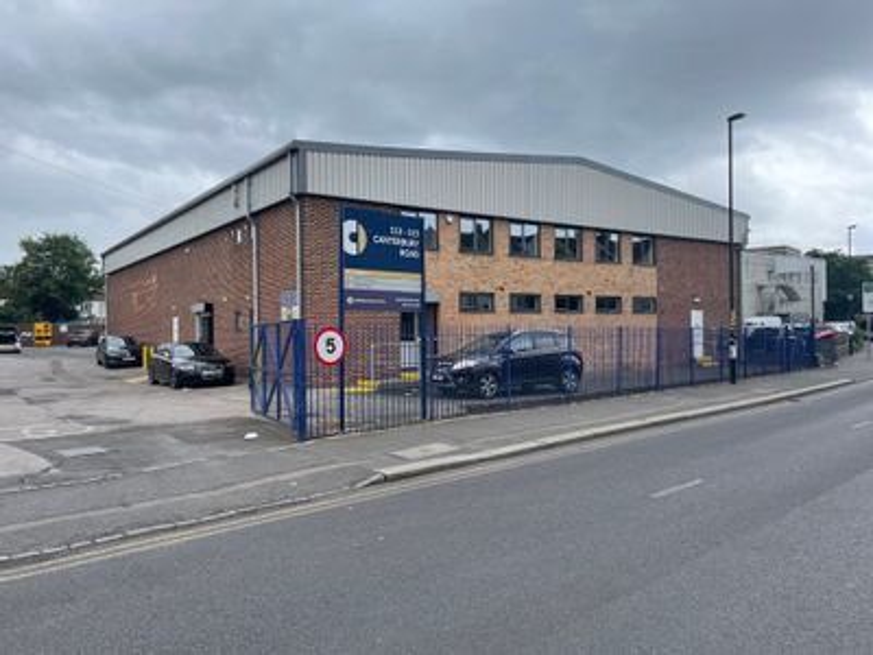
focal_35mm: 26
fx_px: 656
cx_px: 436
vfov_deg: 53.1
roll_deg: +1.0
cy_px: 328
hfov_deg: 67.3
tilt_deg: +1.2
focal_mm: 4.2
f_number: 1.6
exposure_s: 1/1135
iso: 32
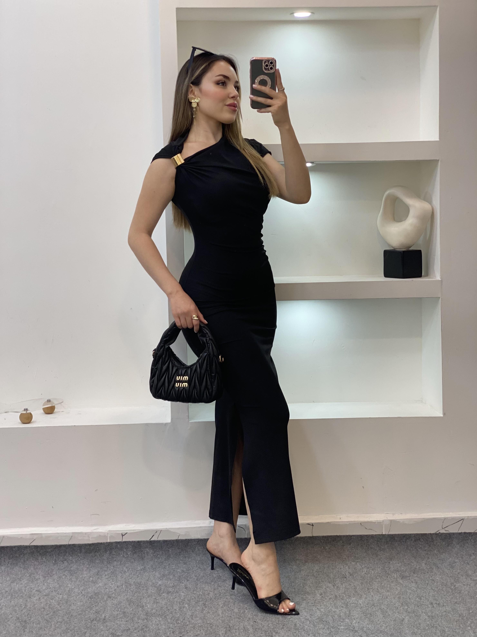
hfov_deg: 28.0
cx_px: 238
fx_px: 955
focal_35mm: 52
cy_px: 318
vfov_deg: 36.8
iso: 80
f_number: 2
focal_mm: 6
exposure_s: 1/100
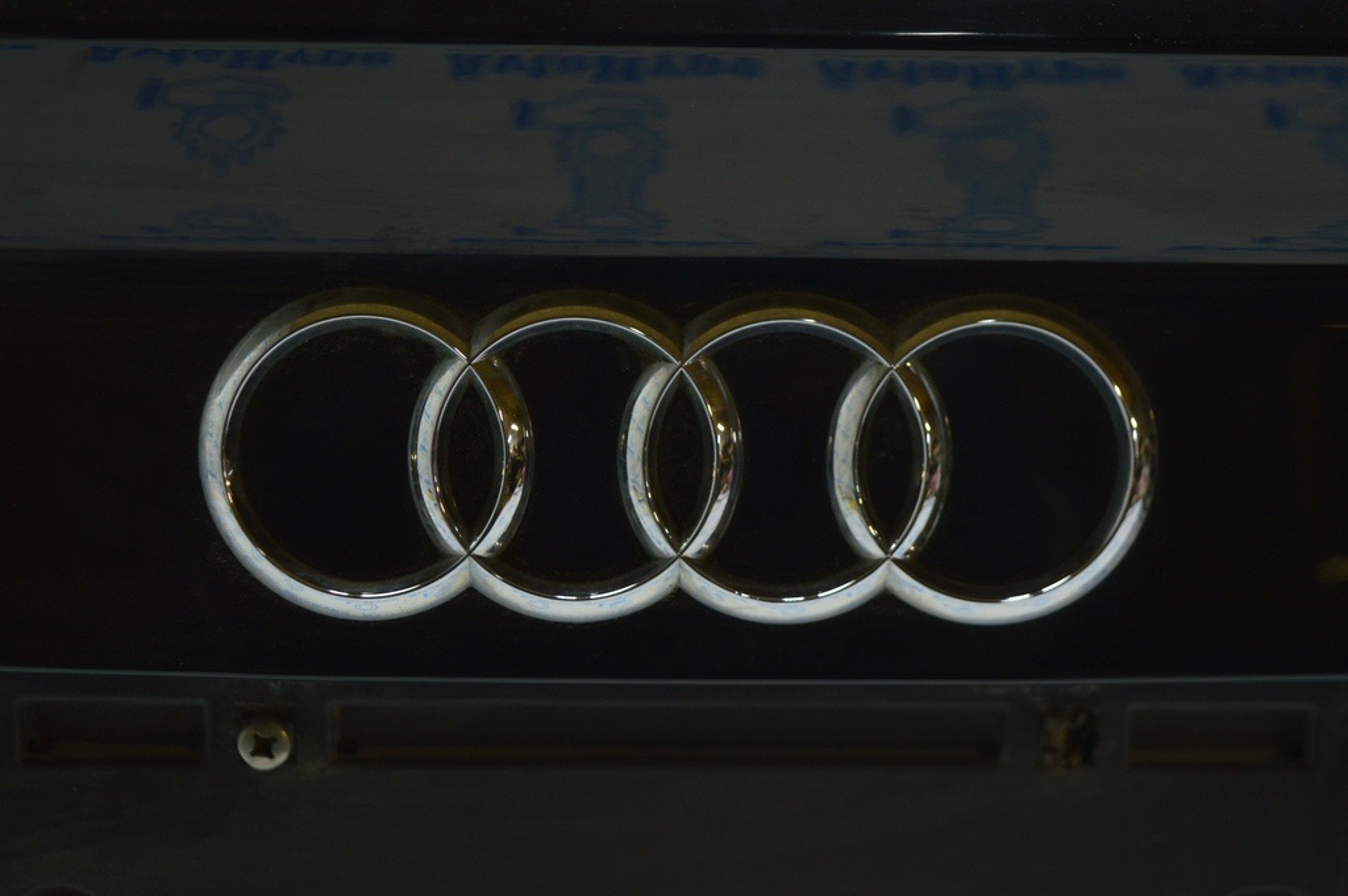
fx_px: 2582
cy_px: 448
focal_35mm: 69
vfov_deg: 19.7
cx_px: 674
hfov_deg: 29.3
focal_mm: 46
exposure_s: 1/40
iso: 400
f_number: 5
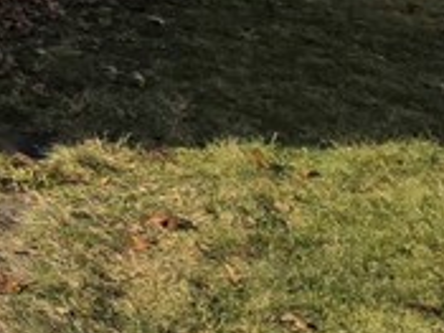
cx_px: -754
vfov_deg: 17.1
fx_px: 974
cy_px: -196
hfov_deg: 13.1
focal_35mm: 76
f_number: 2.2
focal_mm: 2.2
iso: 50
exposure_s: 1/3333
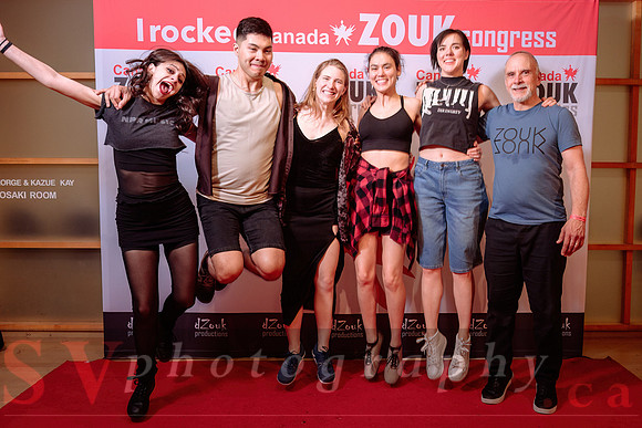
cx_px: 367
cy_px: 210
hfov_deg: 52.2
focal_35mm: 37
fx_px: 653
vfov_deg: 36.3
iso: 500
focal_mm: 32
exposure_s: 1/100
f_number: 4.5
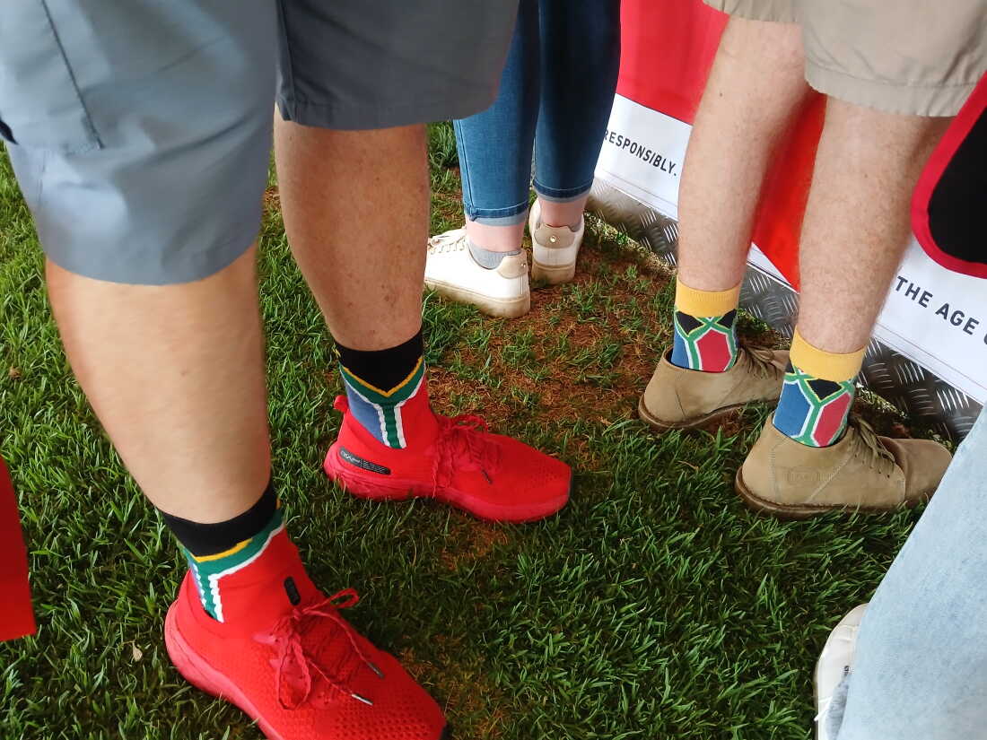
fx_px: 741
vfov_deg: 53.1
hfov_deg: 67.3
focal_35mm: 26
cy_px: 370
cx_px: 494
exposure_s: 1/50
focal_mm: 3.98
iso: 250
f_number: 1.8
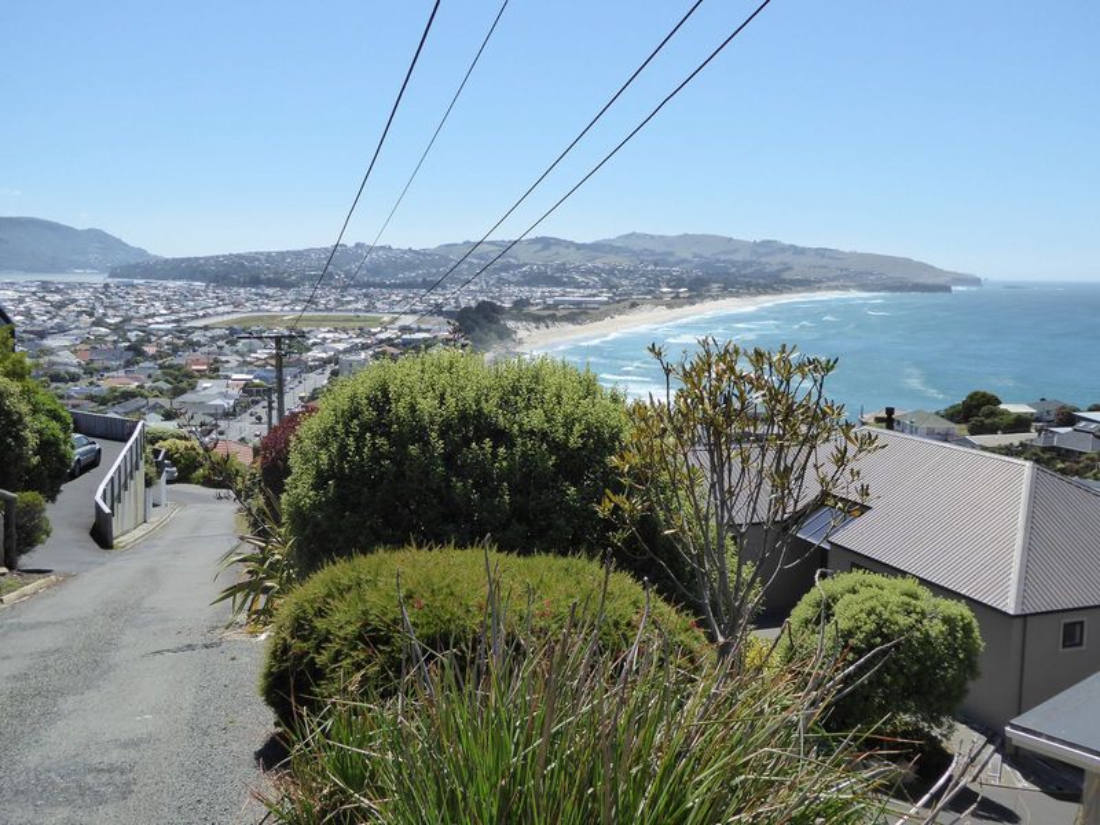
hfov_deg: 51.4
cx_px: 550
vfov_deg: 39.7
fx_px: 1144
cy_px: 412
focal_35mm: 36
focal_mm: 6.3
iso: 160
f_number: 4.5
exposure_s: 1/640
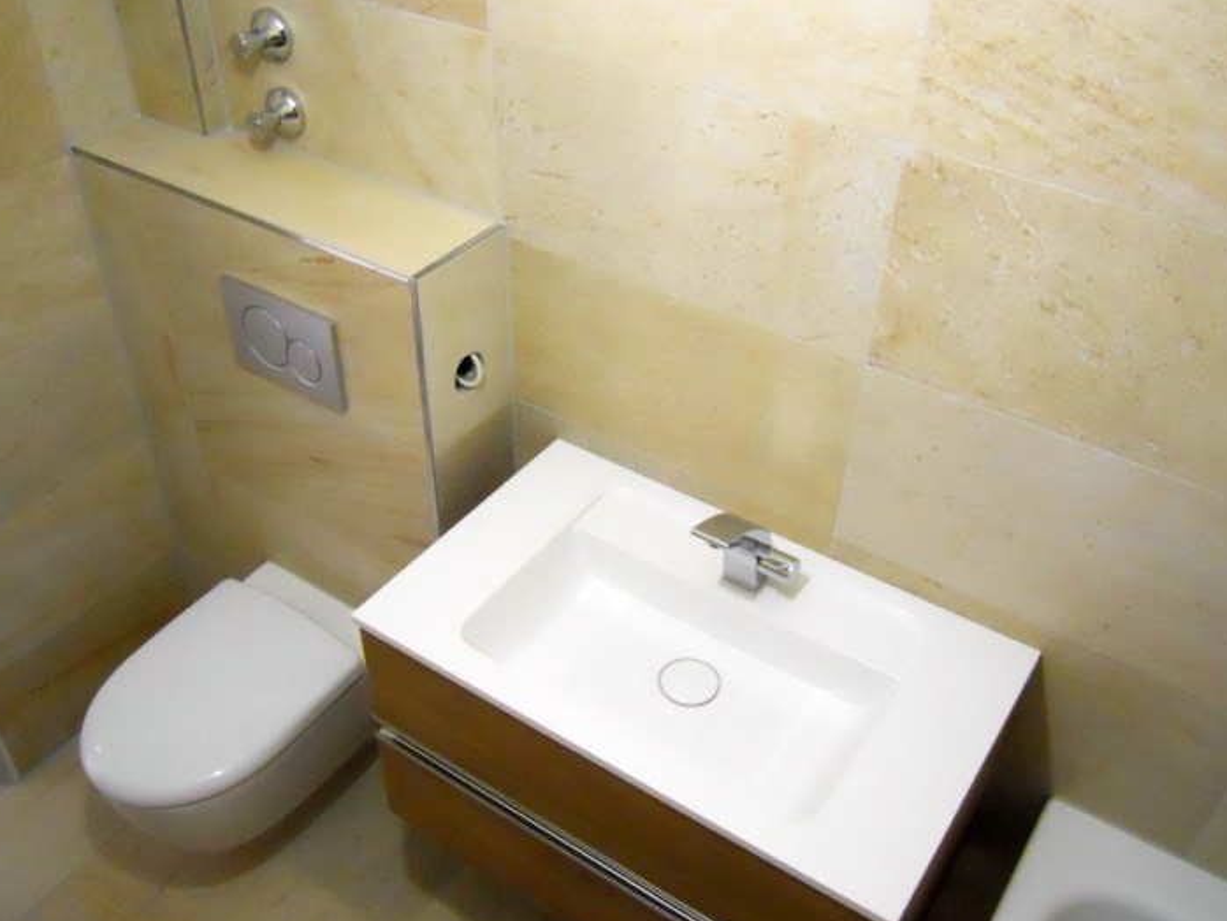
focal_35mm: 33
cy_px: 459
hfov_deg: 55.3
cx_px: 605
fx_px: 1170
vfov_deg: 43.0
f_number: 2.8
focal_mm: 5.7
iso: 800
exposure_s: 1/100
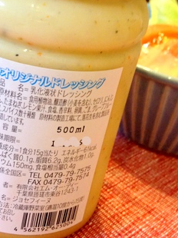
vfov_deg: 31.6
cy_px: 98
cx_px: 69
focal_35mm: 61
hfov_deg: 23.9
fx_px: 419
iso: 200
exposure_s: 1/20
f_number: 2.4
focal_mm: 4.28
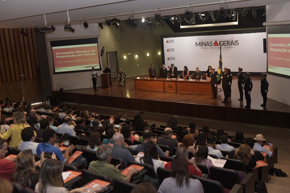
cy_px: 96
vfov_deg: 35.1
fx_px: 306
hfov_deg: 50.7
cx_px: 145
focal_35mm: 38
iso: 2000
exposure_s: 1/100
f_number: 3.5
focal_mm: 38
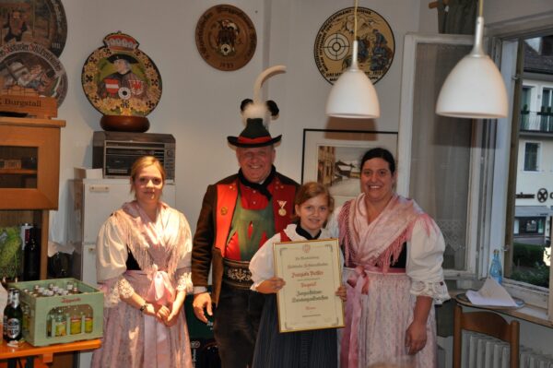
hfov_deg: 41.1
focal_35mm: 48
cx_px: 276
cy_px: 184
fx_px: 737
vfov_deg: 28.0
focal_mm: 32
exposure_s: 1/60
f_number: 4.2
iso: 800
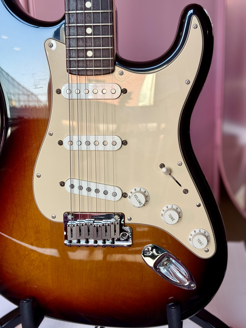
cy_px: 164
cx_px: 123
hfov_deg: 30.3
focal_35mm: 48
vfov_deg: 39.7
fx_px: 455
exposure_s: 1/50
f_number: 1.78
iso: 50
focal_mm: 6.76
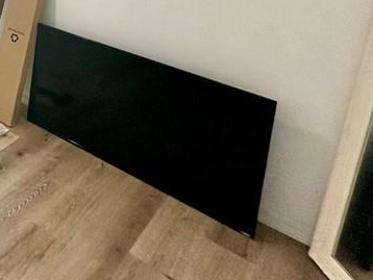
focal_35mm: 40
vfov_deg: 29.3
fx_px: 431
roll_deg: -2.2
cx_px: -123
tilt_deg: -6.6
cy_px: -81
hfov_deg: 33.1
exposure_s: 1/100
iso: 125
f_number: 2.2
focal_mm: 2.22
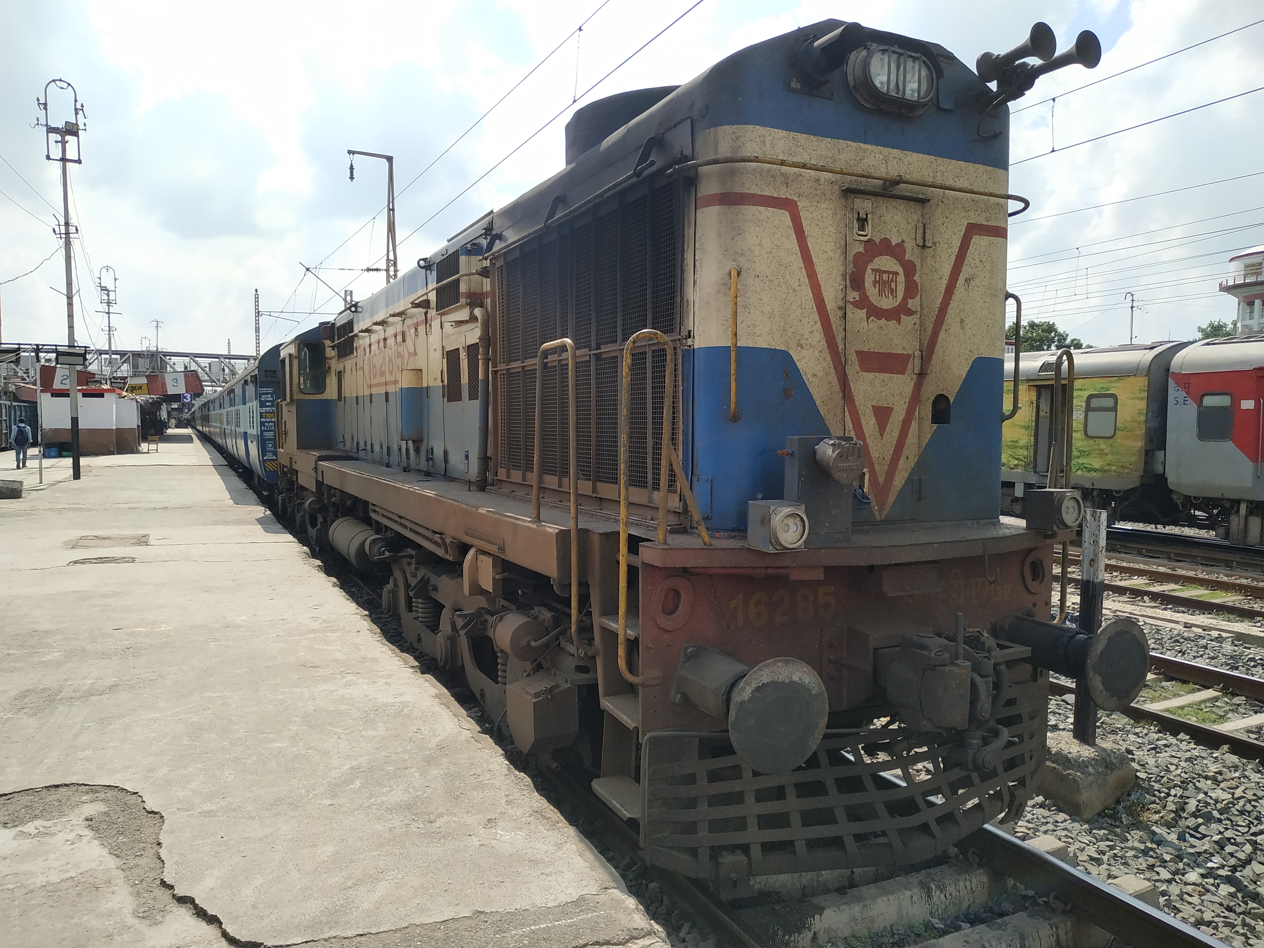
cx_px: 632
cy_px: 474
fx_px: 876
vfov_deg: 56.8
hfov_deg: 71.6
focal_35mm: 24
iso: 250
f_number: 1.9
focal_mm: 3.94
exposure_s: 1/3374
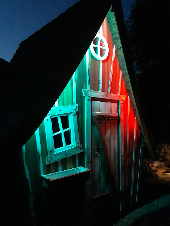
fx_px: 177
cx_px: 85
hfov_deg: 51.4
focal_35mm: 27
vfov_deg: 65.3
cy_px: 113
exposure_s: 1/17
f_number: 1.7
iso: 800
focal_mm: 3.71
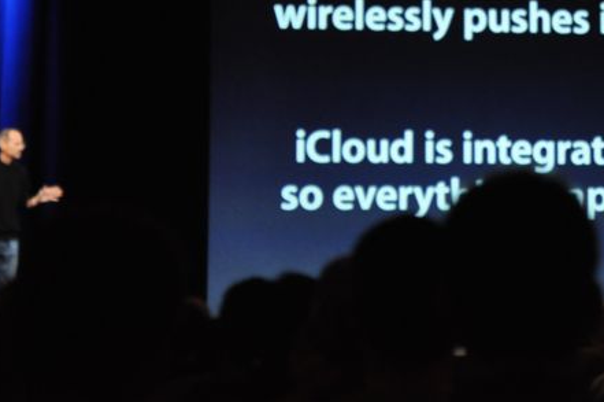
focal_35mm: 150
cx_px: 467
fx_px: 2514
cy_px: 60
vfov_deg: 9.1
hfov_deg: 13.6
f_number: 5
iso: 1600
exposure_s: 1/60
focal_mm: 58
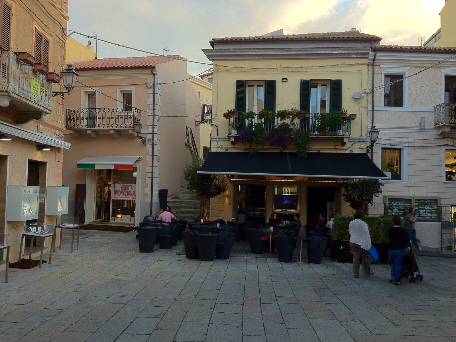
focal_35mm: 35
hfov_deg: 52.6
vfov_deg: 40.7
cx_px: 228
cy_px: 171
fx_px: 461
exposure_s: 1/60
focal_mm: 4.28
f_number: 2.4
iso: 80
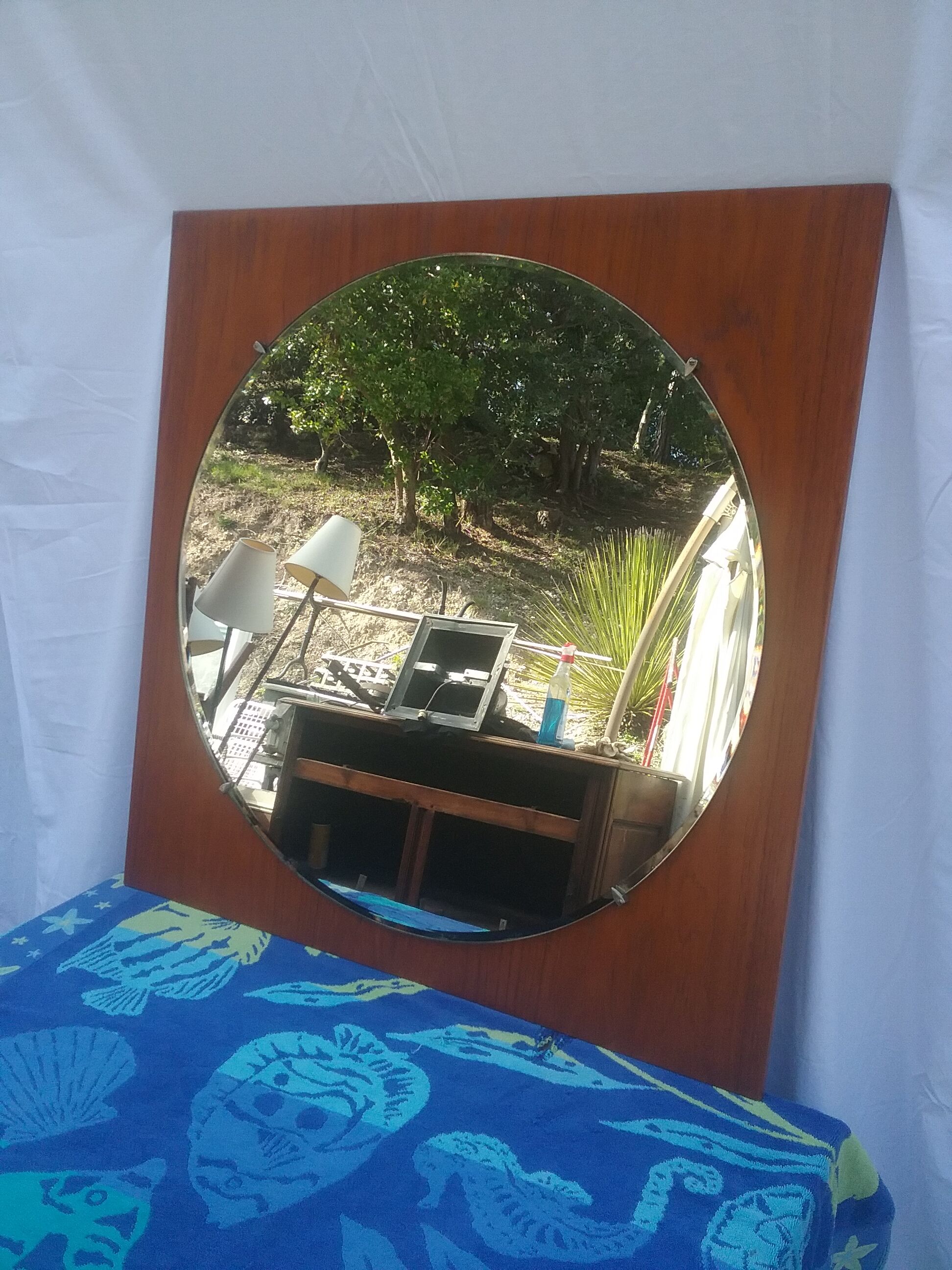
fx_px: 1137
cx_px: 476
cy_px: 635
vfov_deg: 58.4
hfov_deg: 45.4
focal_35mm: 31
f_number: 2.2
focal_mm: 3.3
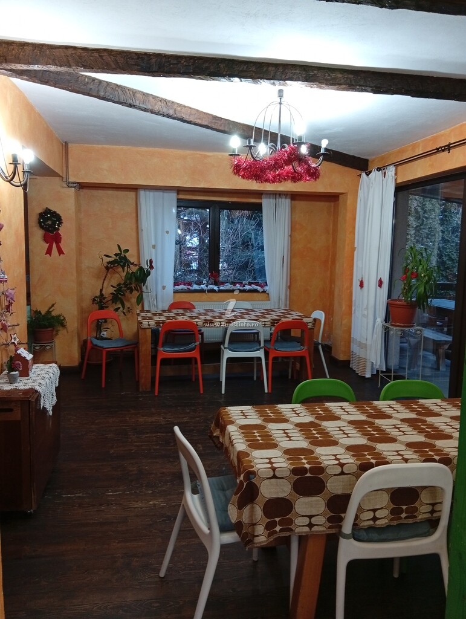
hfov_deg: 53.2
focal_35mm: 26
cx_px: 233
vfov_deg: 67.2
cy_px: 310
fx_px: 466
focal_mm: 3.96
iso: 620
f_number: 1.8
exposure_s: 1/25
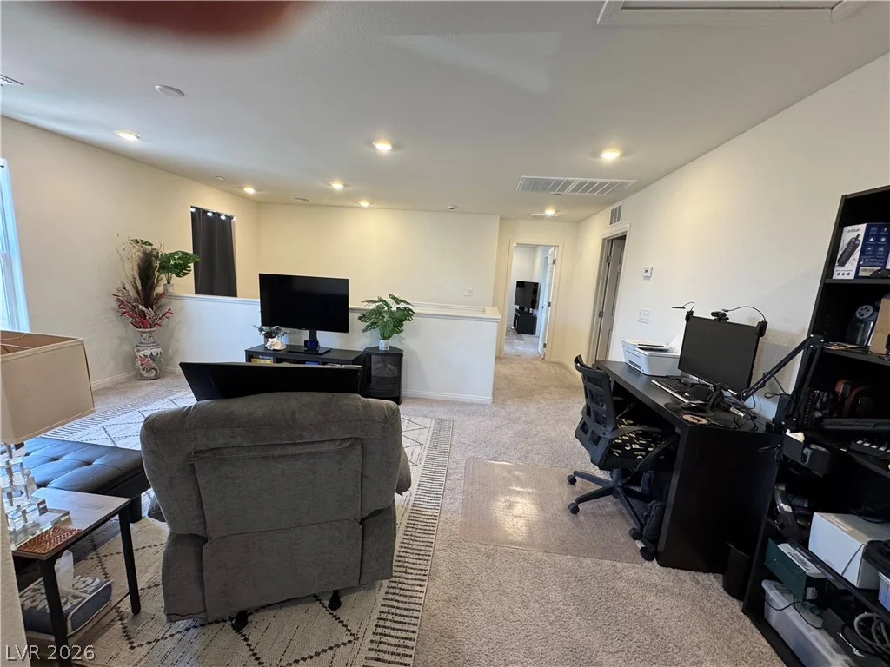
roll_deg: -4.1
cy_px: 334
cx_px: 445
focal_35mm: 14
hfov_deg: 102.1
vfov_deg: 85.7
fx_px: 360
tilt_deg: -9.9
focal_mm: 2.22
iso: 250
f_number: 2.2
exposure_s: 1/120
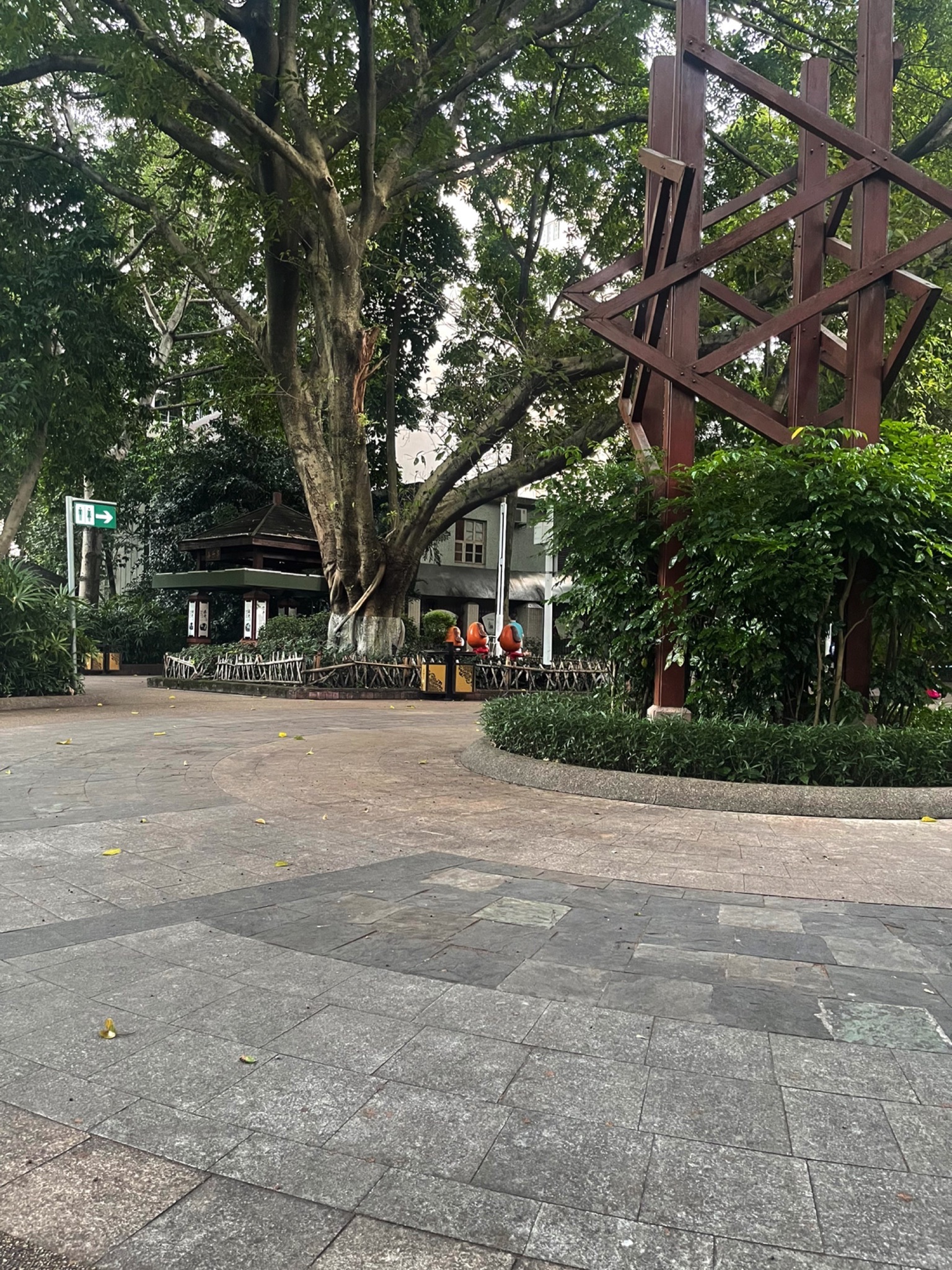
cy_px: 635
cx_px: 476
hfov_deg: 53.1
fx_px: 953
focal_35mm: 26
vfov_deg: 67.3
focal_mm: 5.1
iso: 500
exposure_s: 1/60
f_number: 1.6
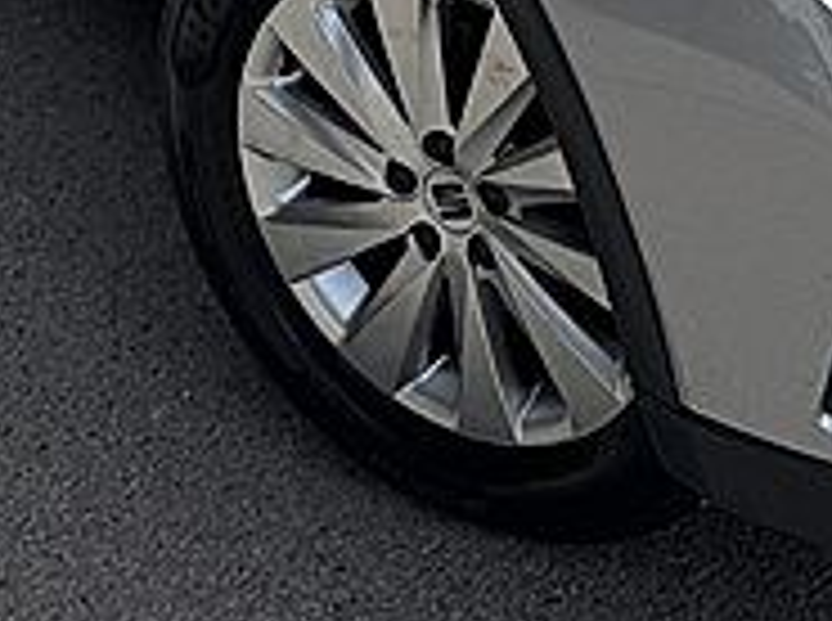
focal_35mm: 104
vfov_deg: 13.2
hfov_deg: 18.4
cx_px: 845
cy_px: -392
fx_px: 2495
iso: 80
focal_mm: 6.76
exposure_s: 1/5814
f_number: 1.78
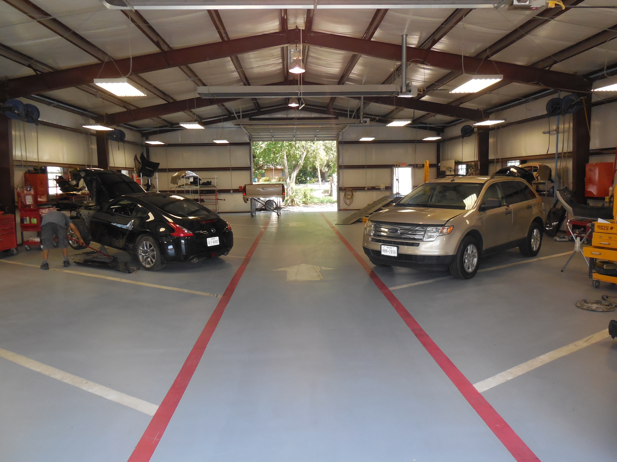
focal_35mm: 25
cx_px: 308
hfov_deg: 69.4
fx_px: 446
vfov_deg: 54.9
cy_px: 231
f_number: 3.1
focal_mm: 4.5
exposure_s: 1/250
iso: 360
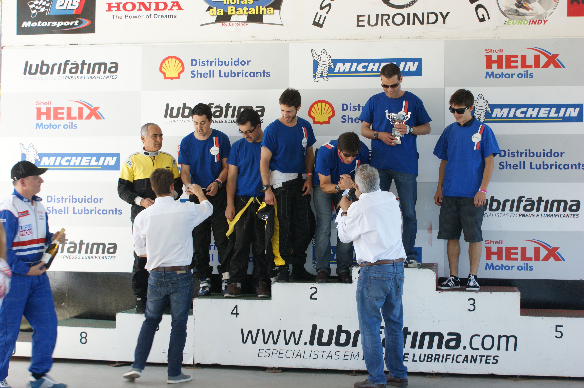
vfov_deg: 25.7
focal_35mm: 52
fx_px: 851
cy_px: 194
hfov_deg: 37.9
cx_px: 292
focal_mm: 35
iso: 250
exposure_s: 1/60
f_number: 5.6
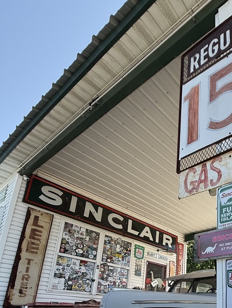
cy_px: 253
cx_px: 210
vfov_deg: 60.9
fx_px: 232
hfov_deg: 47.6
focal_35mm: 26
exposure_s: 1/853
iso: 64
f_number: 2.2
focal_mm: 2.22
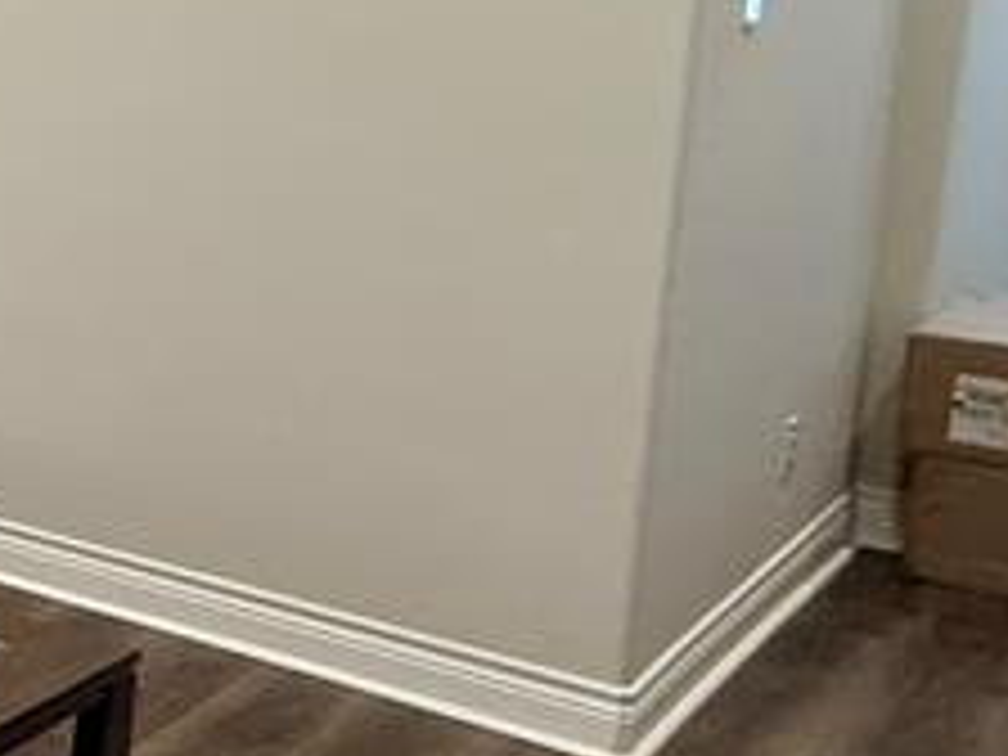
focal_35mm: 64
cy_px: 86
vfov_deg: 22.4
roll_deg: -1.0
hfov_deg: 18.2
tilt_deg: -6.6
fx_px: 1864
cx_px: -1076
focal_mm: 2.22
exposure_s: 1/60
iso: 200
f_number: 2.2
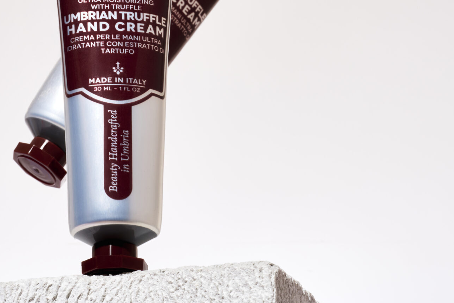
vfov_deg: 6.6
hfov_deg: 9.9
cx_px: 203
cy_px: 8
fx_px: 2624
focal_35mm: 208
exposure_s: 1/160
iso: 64
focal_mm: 105
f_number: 22
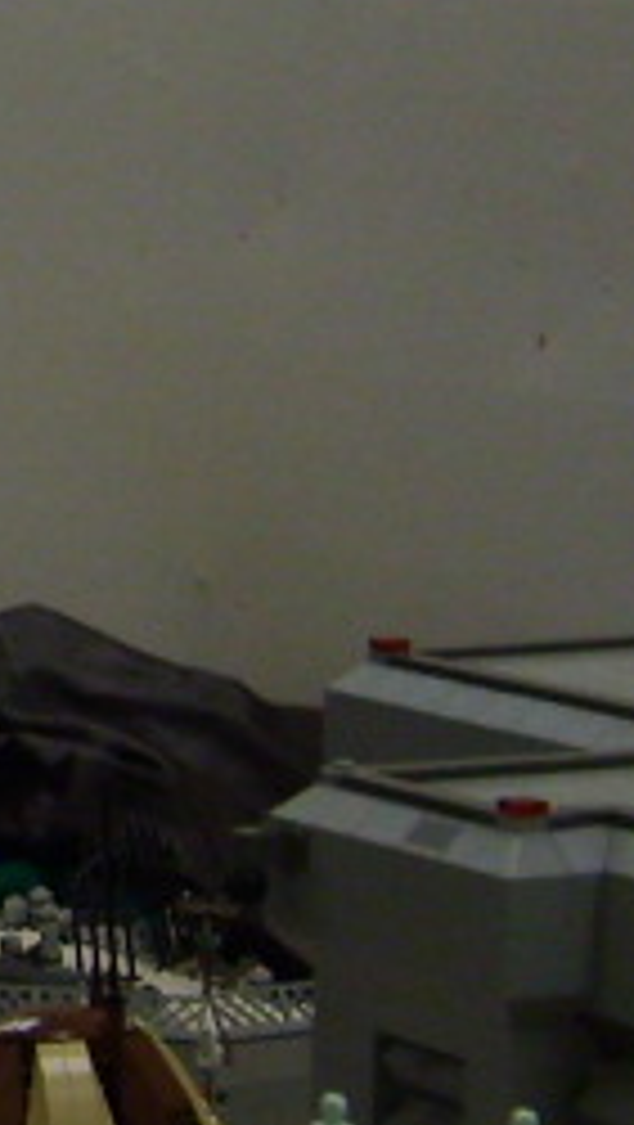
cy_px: 225
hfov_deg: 7.3
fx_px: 4653
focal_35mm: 156
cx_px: -881
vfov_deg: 13.7
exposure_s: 1/30
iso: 100
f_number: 2.8
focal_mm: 5.8
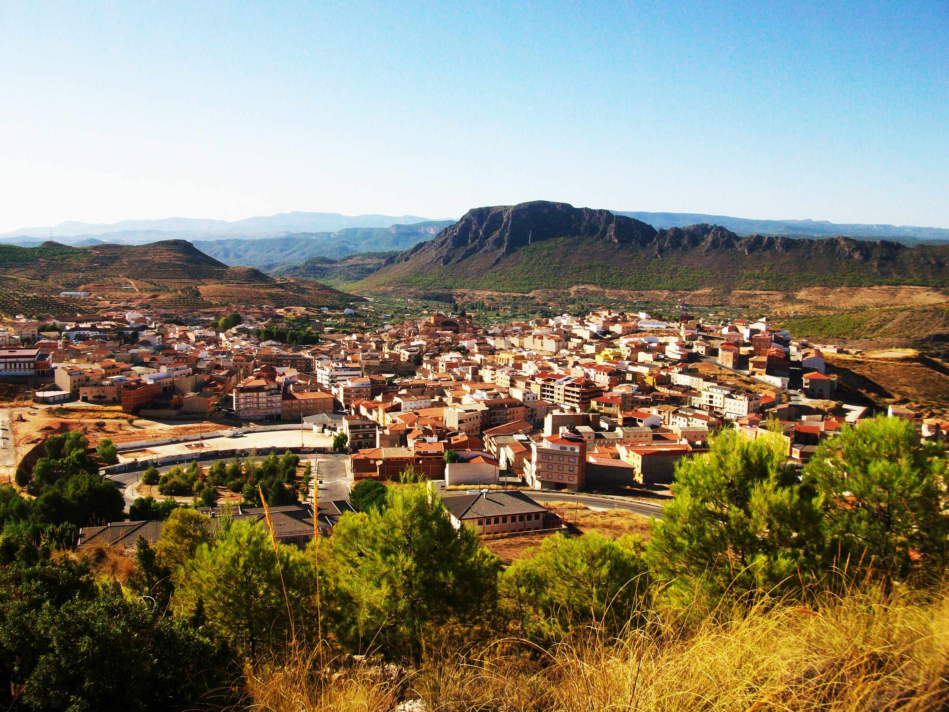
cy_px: 356
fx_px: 877
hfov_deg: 56.8
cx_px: 474
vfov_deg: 44.2
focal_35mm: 32
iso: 64
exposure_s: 1/320
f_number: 5.5
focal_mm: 5.7
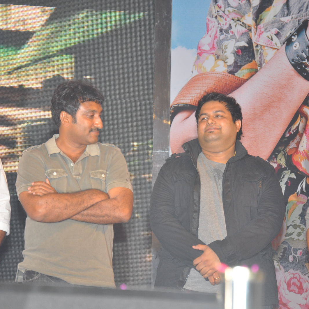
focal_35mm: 202
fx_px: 2036
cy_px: 154
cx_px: 167
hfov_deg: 8.7
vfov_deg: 8.7
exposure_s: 1/125
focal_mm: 105
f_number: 6.3
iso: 640
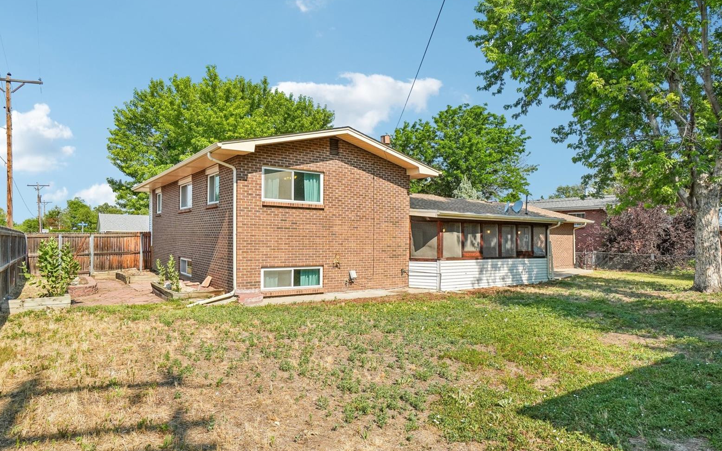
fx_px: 433
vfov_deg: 55.0
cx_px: 364
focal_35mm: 22
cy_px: 241
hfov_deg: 79.6
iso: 400
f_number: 8
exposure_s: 1/1000
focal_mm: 14
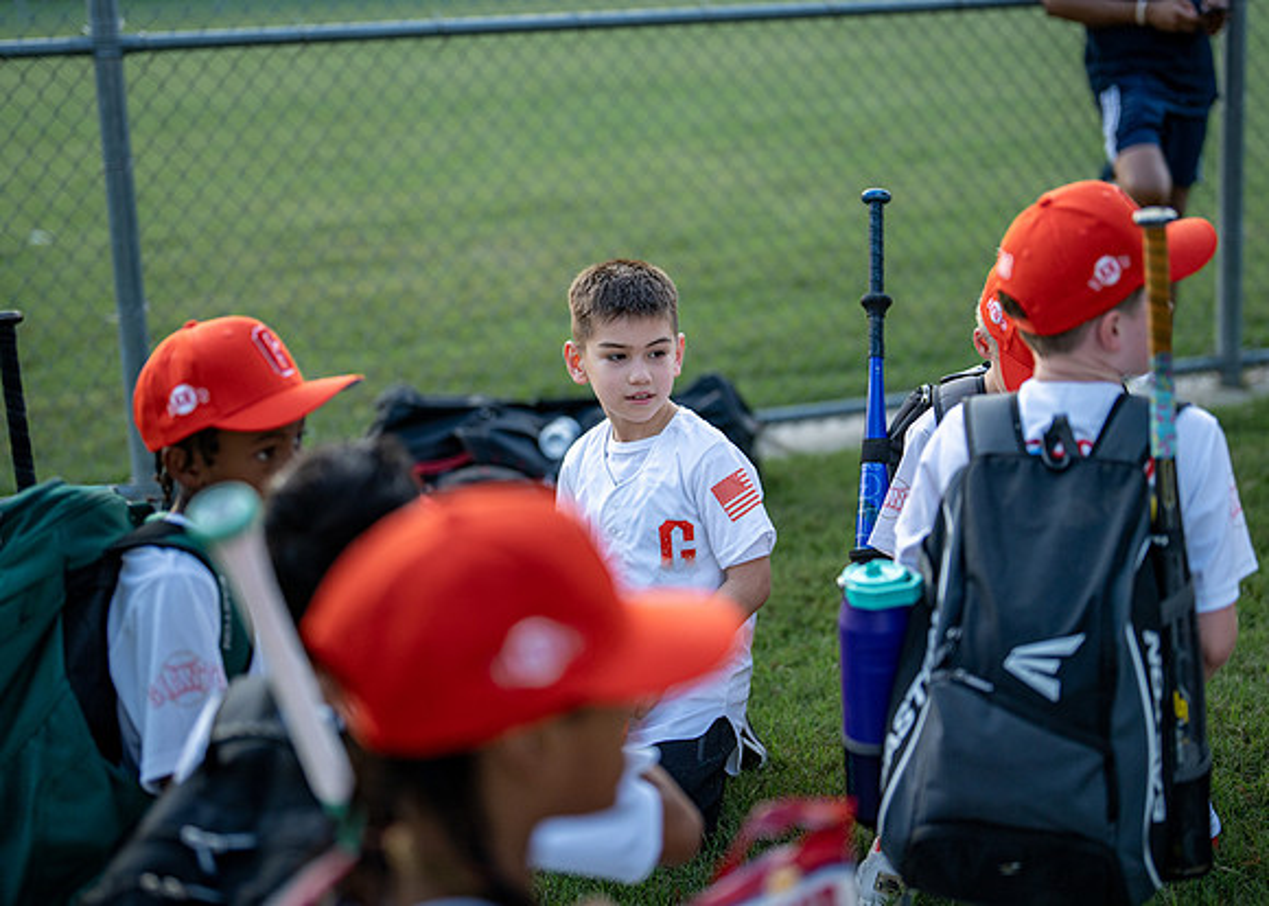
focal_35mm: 64
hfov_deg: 30.8
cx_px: 656
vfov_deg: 22.3
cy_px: 407
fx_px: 2300
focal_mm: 50
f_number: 1.2
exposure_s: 1/2000
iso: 250
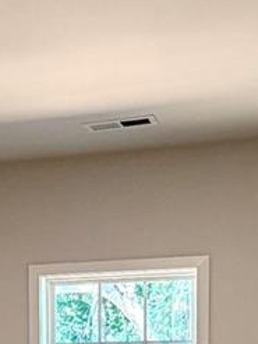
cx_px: 21
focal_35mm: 87
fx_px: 865
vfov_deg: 20.6
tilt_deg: -4.1
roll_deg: +0.5
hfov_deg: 16.7
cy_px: 447
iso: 200
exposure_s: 1/60
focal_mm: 2.22
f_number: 2.2
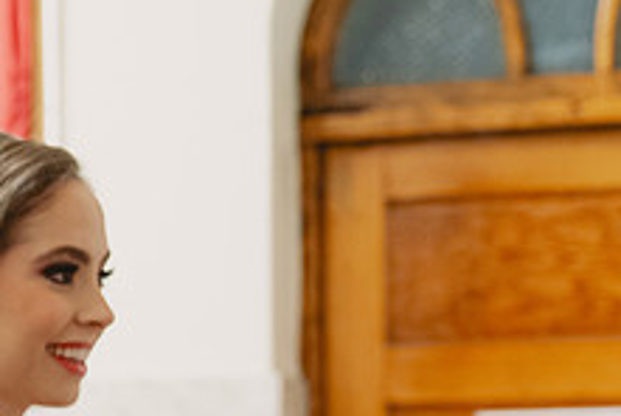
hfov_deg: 17.0
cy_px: 451
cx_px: 6
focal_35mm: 118
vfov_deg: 11.5
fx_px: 2038
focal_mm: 45
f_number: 2.8
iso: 2000
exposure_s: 1/125
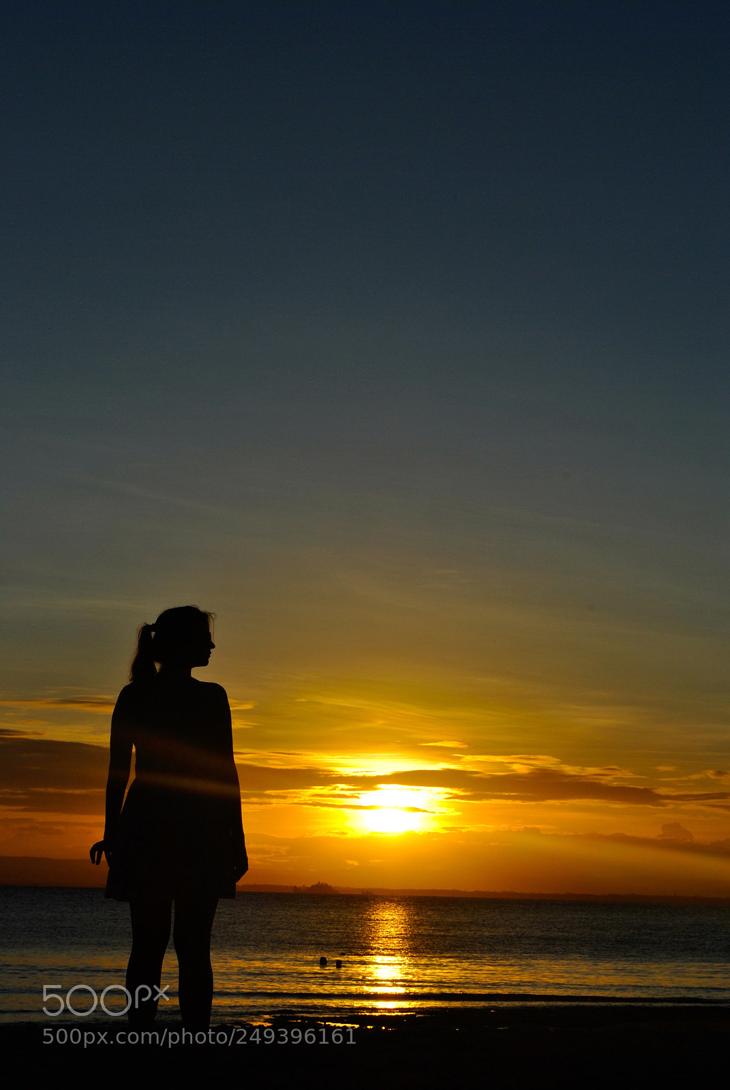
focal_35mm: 82
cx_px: 365
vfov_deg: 24.6
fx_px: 2502
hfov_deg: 16.6
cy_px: 545
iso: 100
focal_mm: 55
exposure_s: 1/640
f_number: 13
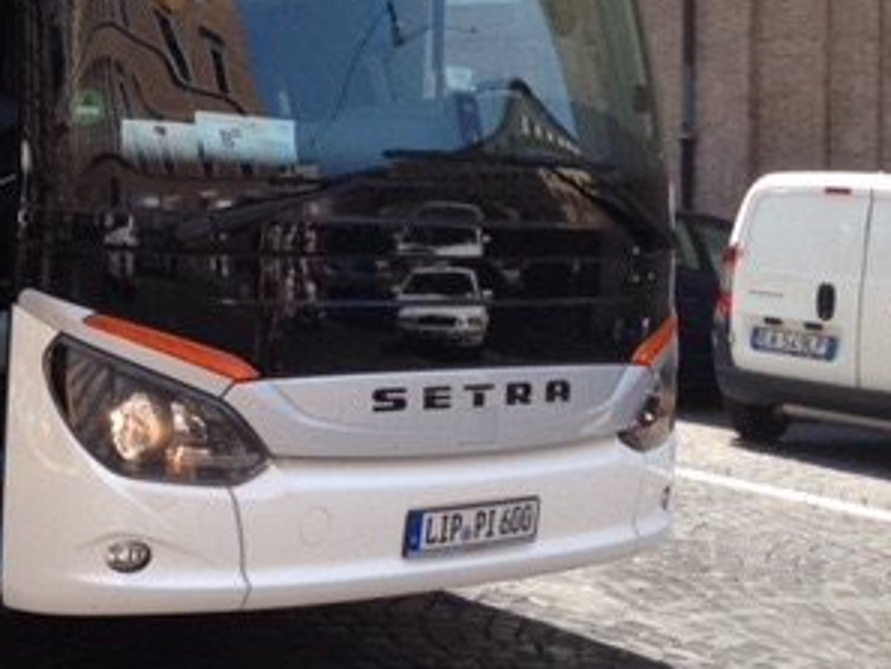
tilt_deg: +4.8
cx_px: 87
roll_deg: -1.4
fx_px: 1828
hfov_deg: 26.5
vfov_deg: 20.2
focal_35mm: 71
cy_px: 30
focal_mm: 4.12
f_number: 2.4
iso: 50
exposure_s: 1/404
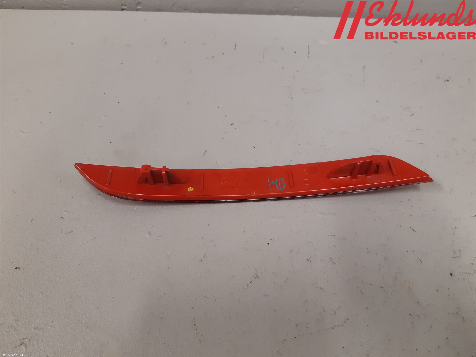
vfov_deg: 53.1
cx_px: 238
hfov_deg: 67.3
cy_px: 178
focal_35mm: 26
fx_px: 358
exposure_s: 1/50
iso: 125
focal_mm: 3.93
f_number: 1.7
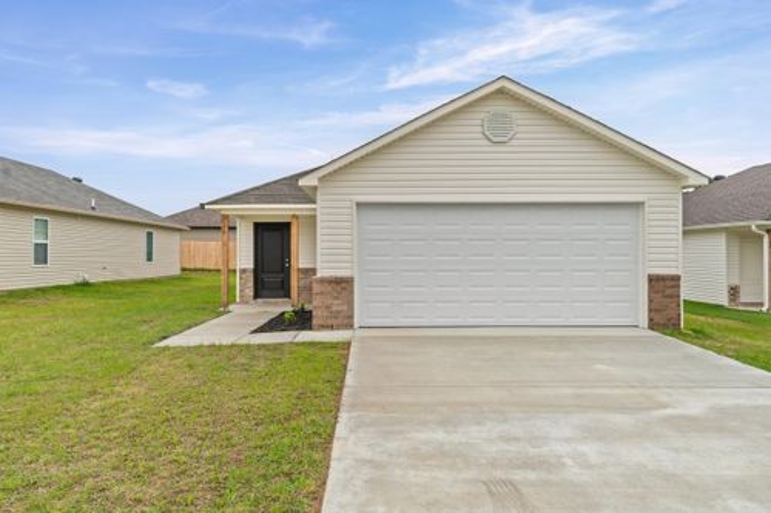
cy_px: 256
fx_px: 578
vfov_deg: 47.9
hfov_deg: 67.4
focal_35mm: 27
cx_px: 386
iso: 250
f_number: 9
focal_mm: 18
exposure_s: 1/80
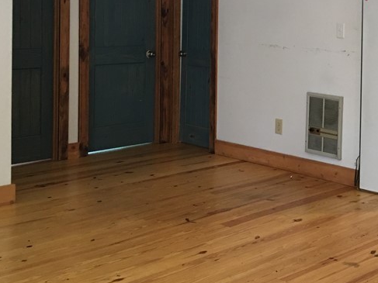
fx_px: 666
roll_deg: -1.7
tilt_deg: +1.1
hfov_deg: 30.0
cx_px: 357
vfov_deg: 23.4
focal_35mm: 61
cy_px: 34
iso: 80
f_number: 2.2
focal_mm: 4.15
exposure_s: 1/15
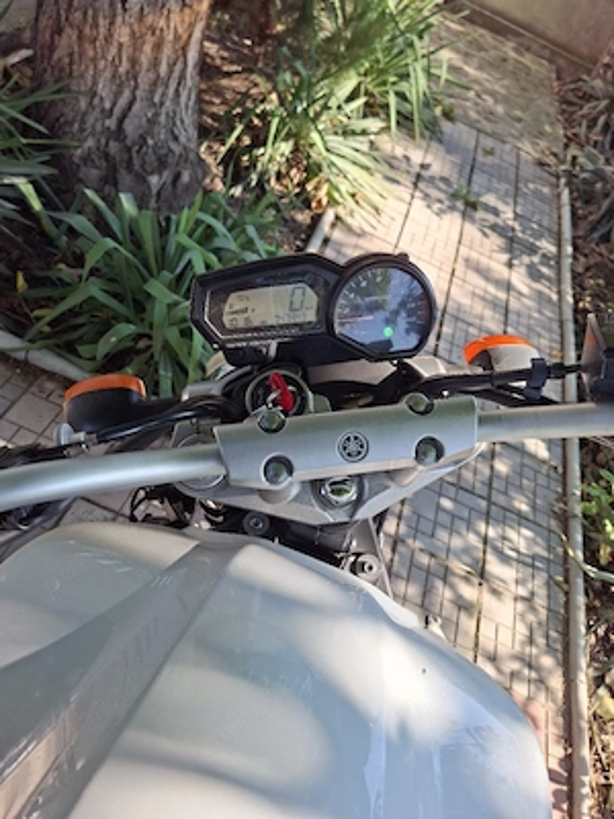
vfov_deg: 73.9
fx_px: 544
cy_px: 410
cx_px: 307
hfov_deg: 58.9
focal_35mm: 23
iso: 50
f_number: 1.8
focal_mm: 5.54
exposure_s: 1/294
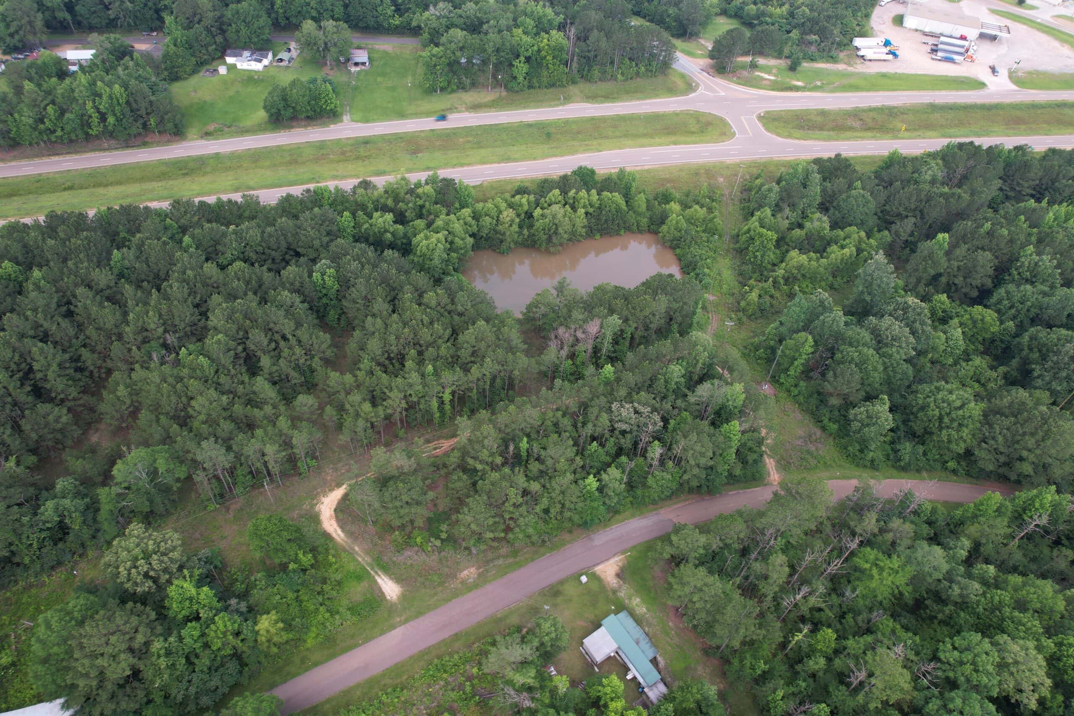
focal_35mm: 22
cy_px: 358
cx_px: 537
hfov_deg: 78.6
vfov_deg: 57.2
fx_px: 656
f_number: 2.8
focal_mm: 8.38
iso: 100
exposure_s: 1/15
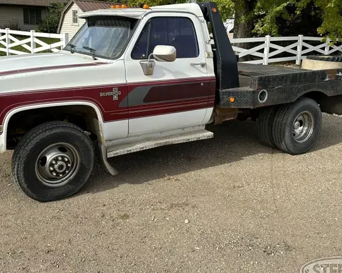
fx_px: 354
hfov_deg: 51.2
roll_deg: -1.2
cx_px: 139
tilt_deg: -10.4
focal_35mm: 35
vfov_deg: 41.9
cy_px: 101
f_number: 1.78
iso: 80
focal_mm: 6.86
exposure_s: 1/3155
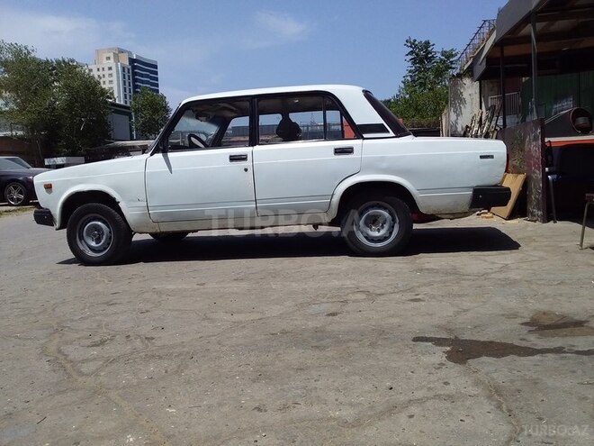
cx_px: 297
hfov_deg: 58.4
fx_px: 532
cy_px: 223
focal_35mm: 31
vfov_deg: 45.4
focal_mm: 3.3
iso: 40
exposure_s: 1/2613
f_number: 2.2
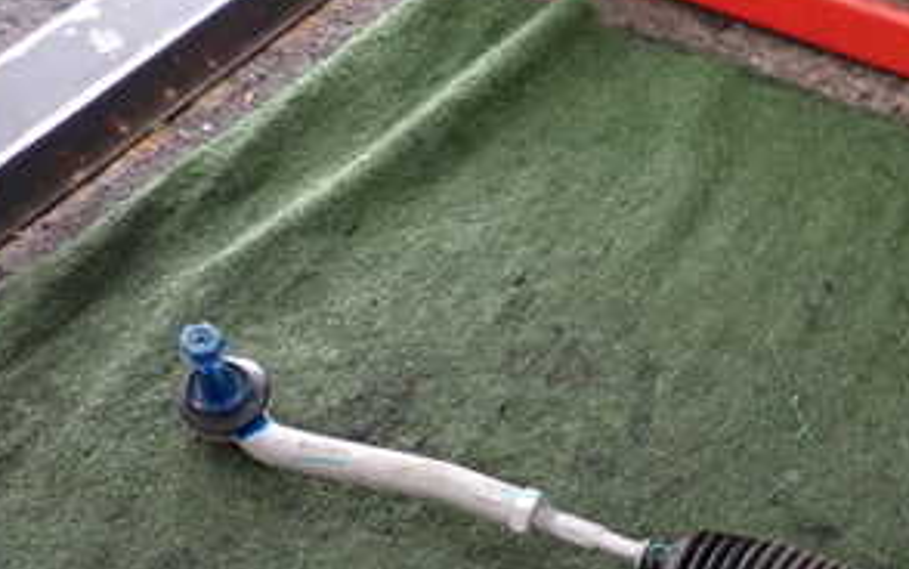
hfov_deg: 34.5
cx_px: 884
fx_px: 1338
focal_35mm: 54
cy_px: 526
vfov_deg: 23.3
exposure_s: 1/30
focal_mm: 4.5
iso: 400
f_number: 2
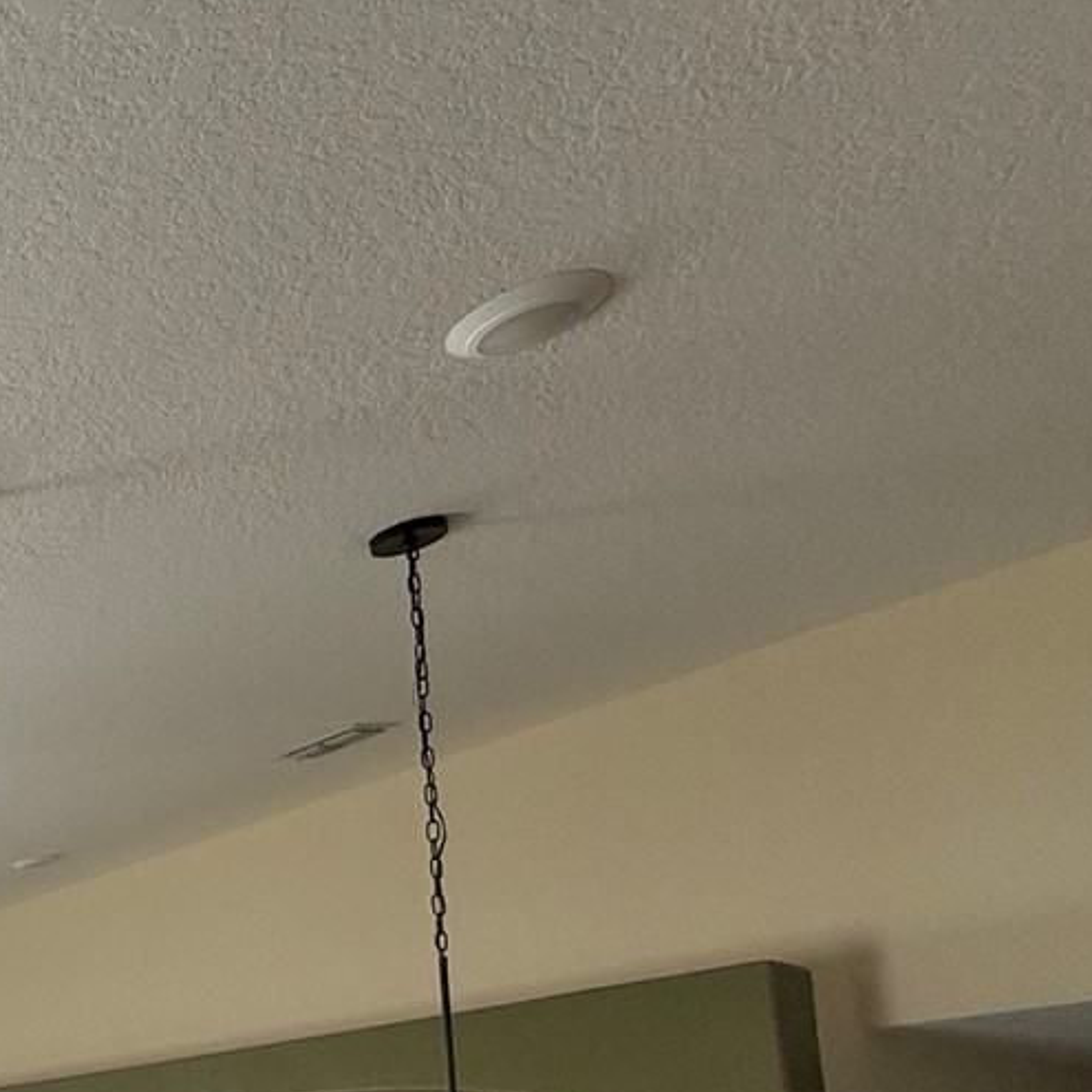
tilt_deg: +11.4
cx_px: -364
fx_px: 1428
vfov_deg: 38.7
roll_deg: -2.4
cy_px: 1002
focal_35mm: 40
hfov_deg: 31.3
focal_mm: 2.22
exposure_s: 1/99
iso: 125
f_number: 2.2
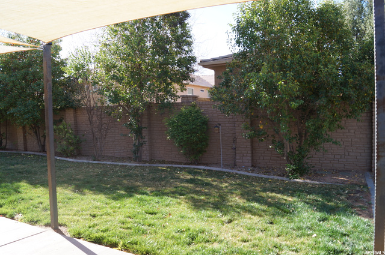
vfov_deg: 47.8
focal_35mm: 27
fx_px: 288
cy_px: 128
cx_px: 192
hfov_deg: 67.4
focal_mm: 18
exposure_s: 1/125
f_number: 5.6
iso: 100
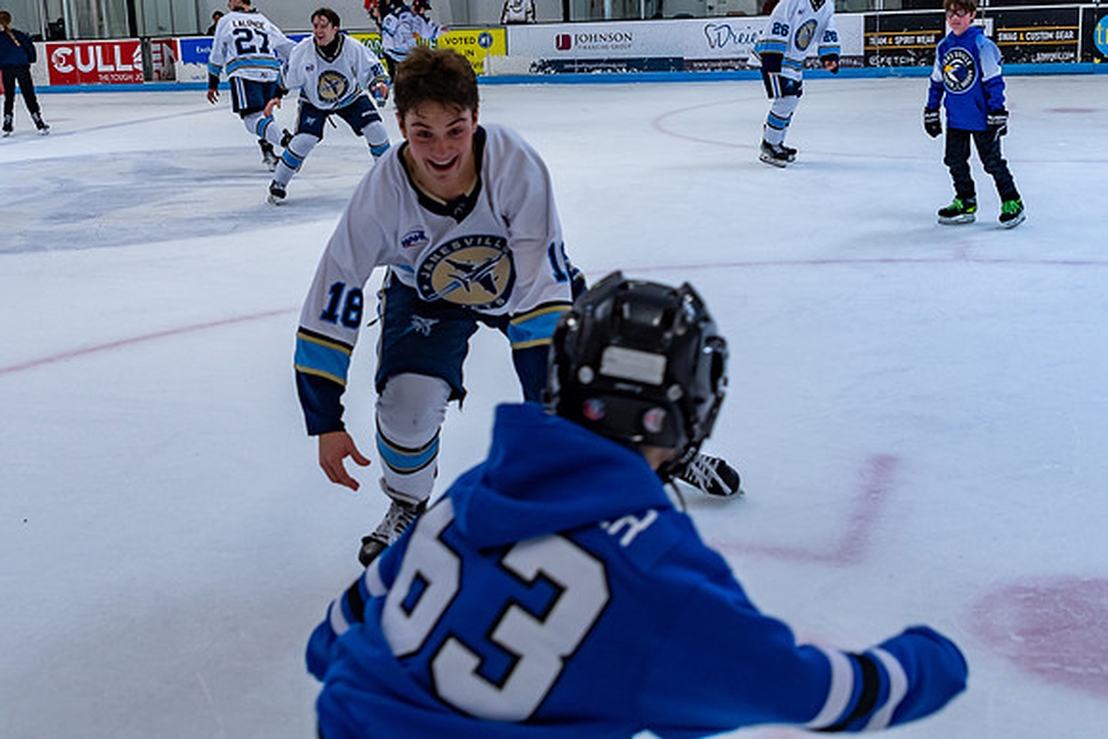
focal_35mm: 44
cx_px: 470
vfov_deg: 30.3
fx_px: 1361
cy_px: 285
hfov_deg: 44.2
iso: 400
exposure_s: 1/400
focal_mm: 24
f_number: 4
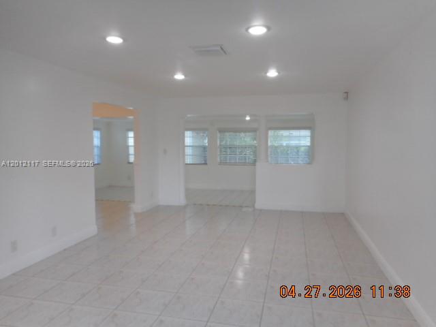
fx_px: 315
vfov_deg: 54.9
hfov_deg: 69.4
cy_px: 164
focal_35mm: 25
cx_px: 218
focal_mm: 4.5
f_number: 3.7
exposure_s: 1/30
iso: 80
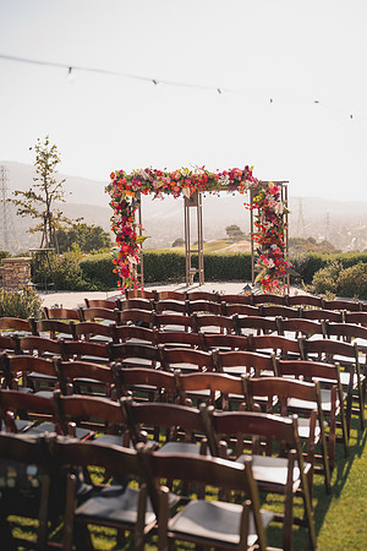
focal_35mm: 50
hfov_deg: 27.0
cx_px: 184
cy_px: 276
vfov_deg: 39.6
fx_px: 765
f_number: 2
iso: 50
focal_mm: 50
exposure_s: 1/1000
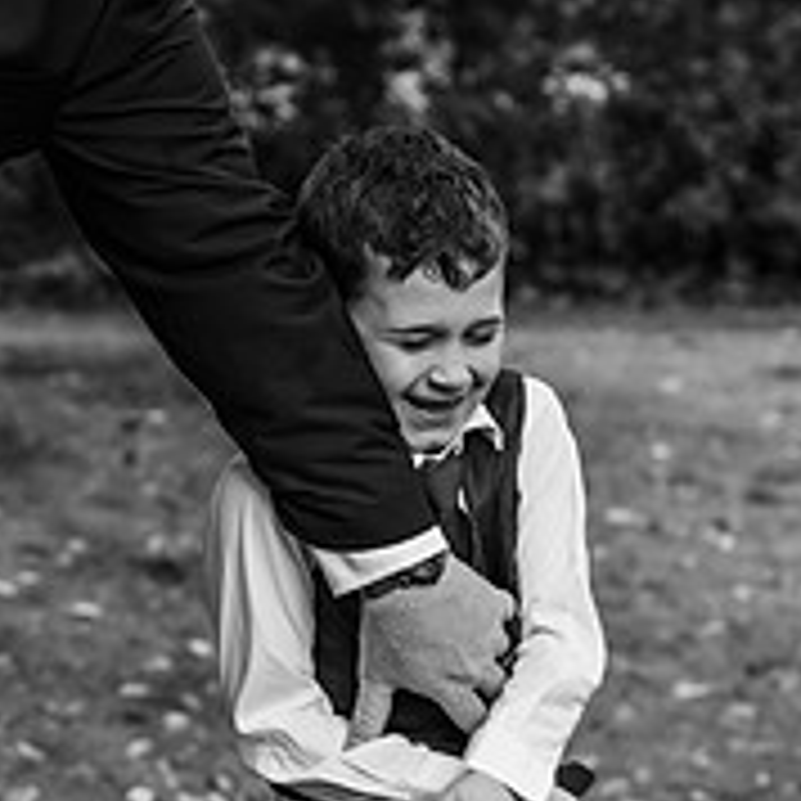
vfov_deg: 11.1
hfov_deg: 11.1
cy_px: 303
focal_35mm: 157
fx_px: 4110
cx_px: 370
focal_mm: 47
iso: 200
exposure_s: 1/500
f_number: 3.2
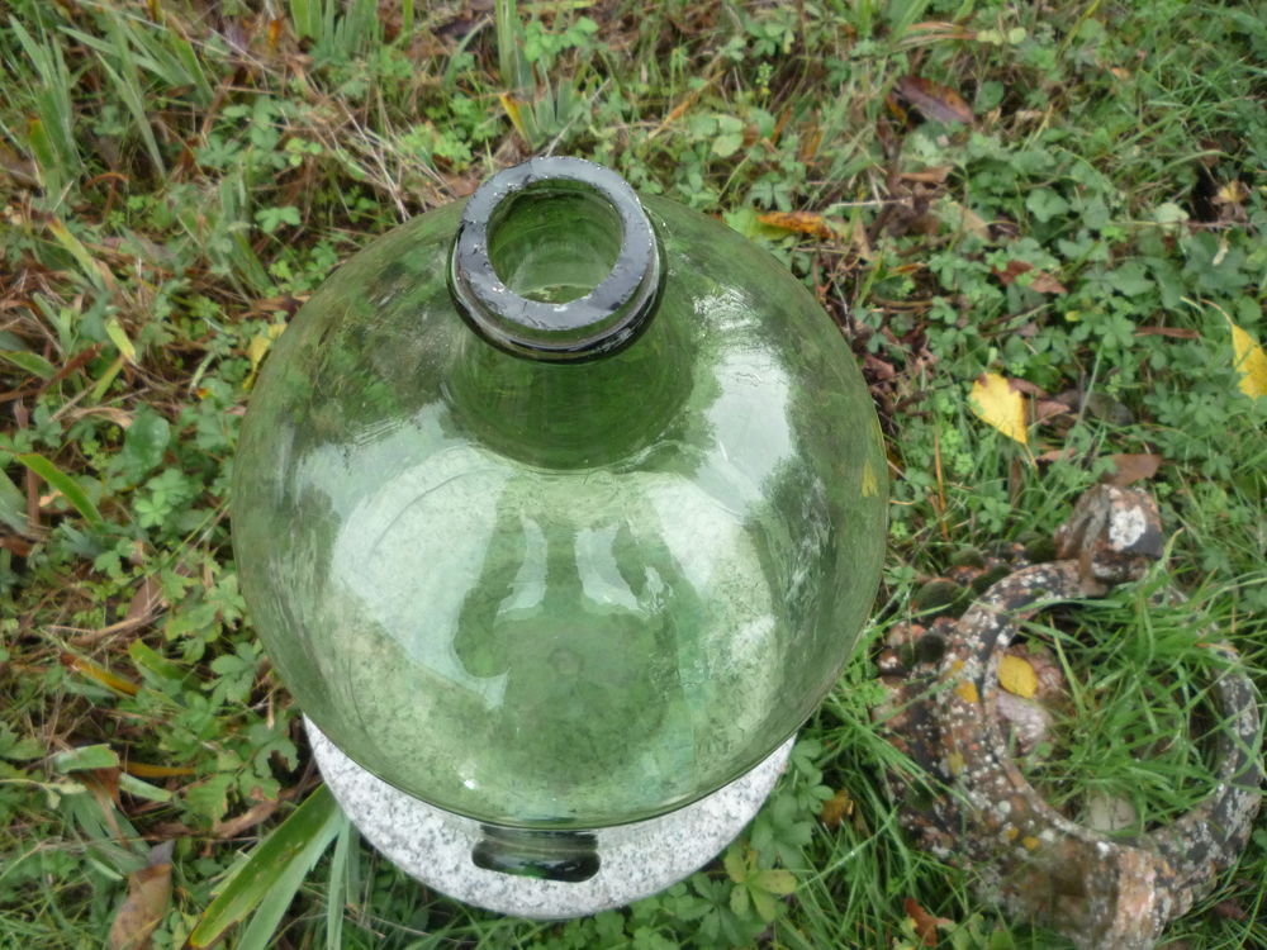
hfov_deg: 60.0
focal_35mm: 30
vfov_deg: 46.8
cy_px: 475
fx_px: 1098
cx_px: 634
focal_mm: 5.2
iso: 320
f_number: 3.3
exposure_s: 1/500
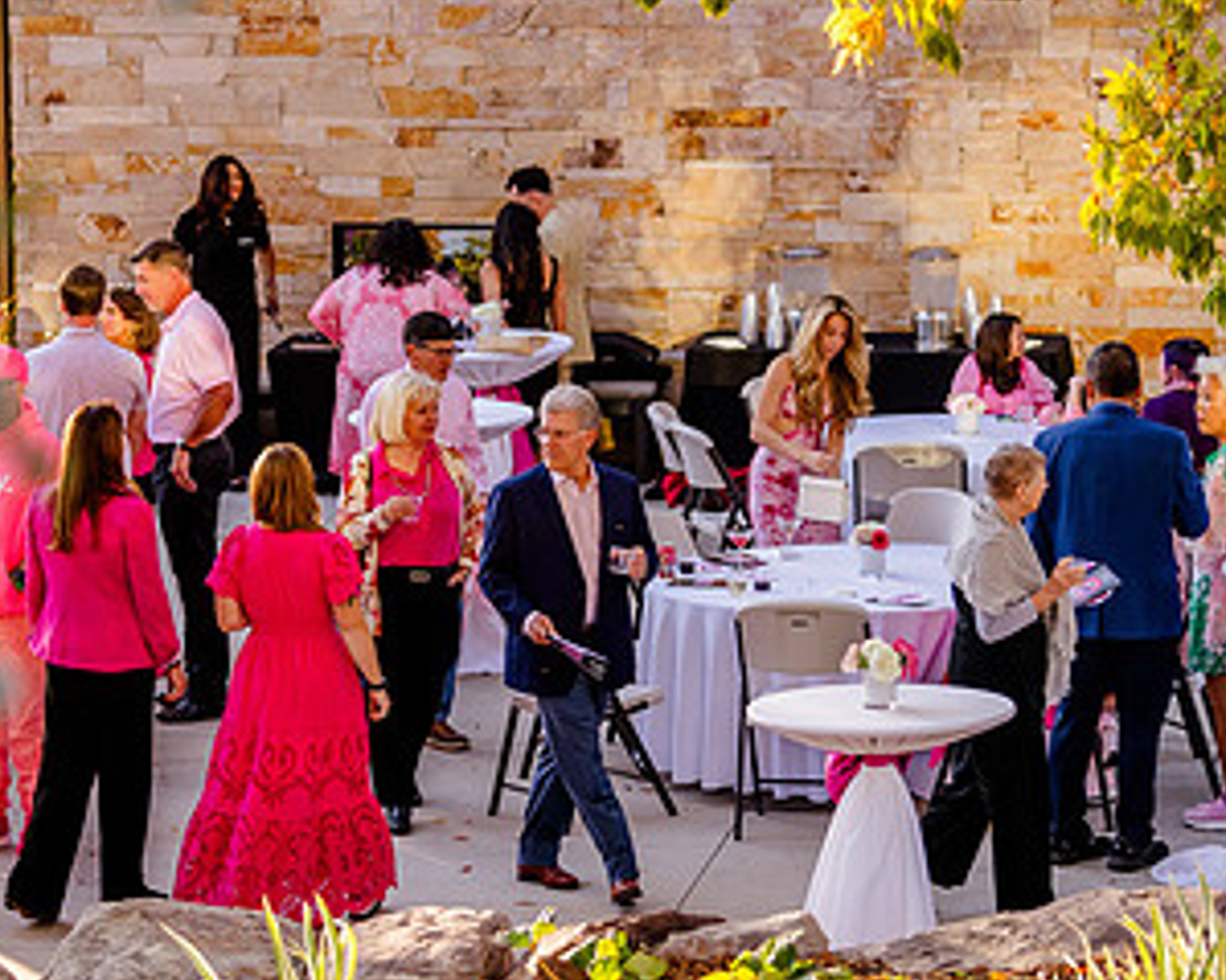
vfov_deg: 10.9
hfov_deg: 13.6
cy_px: 445
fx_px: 5151
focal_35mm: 142
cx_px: 439
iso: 1000
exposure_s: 1/1250
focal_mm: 78
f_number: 2.8
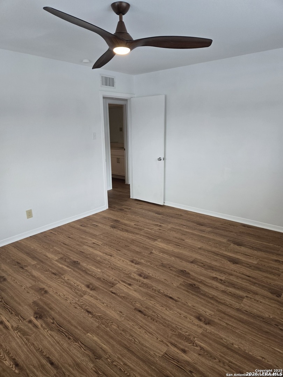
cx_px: 142
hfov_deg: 58.9
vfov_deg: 73.9
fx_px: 251
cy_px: 188
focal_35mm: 23
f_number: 1.8
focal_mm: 5.4
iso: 125
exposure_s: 1/120
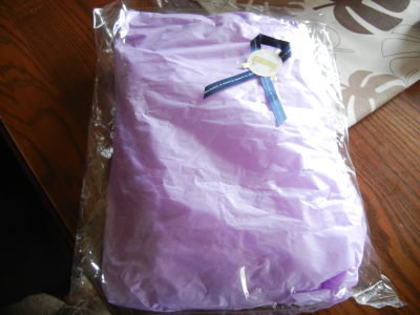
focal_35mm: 30
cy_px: 158
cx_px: 210
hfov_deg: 60.0
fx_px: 364
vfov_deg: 46.8
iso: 400
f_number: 3.5
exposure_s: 1/16.1
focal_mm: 5.4
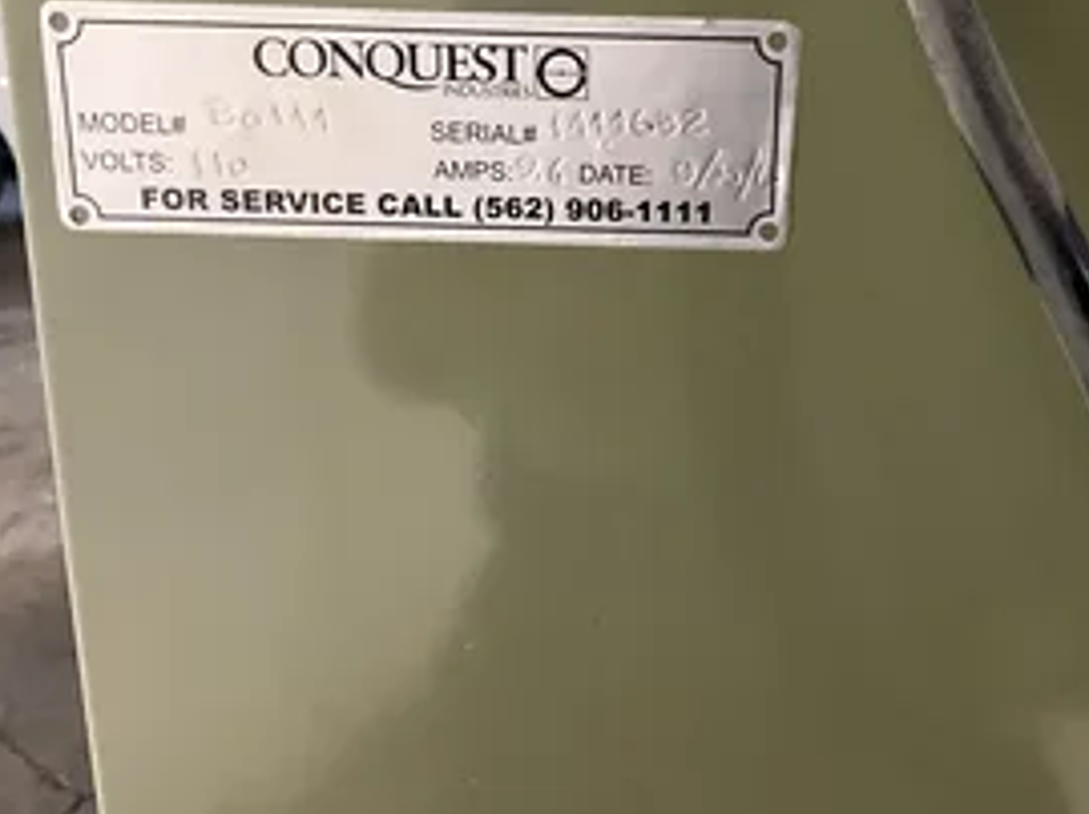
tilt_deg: -19.6
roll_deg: -1.1
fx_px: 1352
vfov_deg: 33.2
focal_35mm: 43
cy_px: 262
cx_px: 670
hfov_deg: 43.6
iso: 320
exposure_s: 1/30
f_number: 1.8
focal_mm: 3
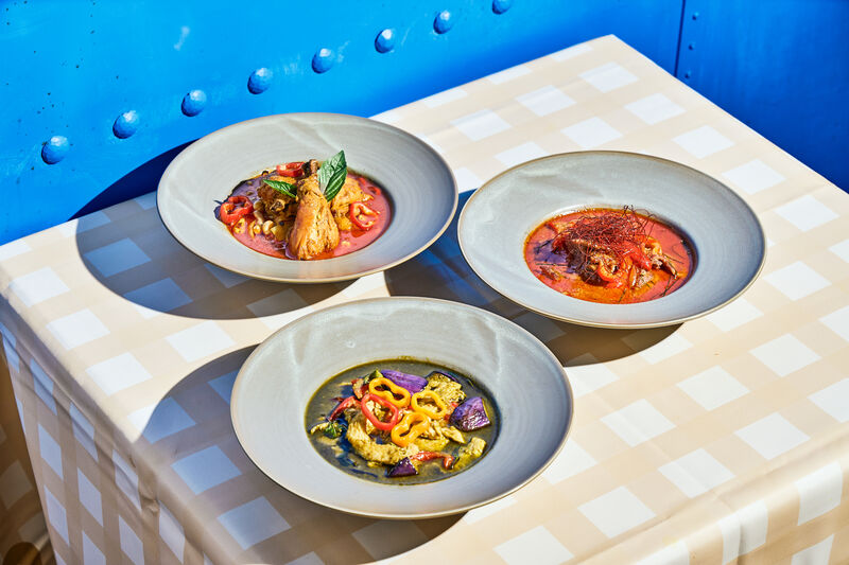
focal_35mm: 90
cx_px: 424
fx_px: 2122
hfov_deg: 22.6
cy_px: 282
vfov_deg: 15.2
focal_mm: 90
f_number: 7.1
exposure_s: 1/200
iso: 125
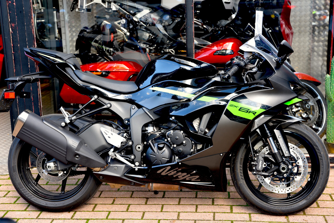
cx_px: 167
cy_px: 112
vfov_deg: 23.4
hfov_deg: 34.5
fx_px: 538
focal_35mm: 58
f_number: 4.5
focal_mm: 58
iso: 200
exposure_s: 1/80
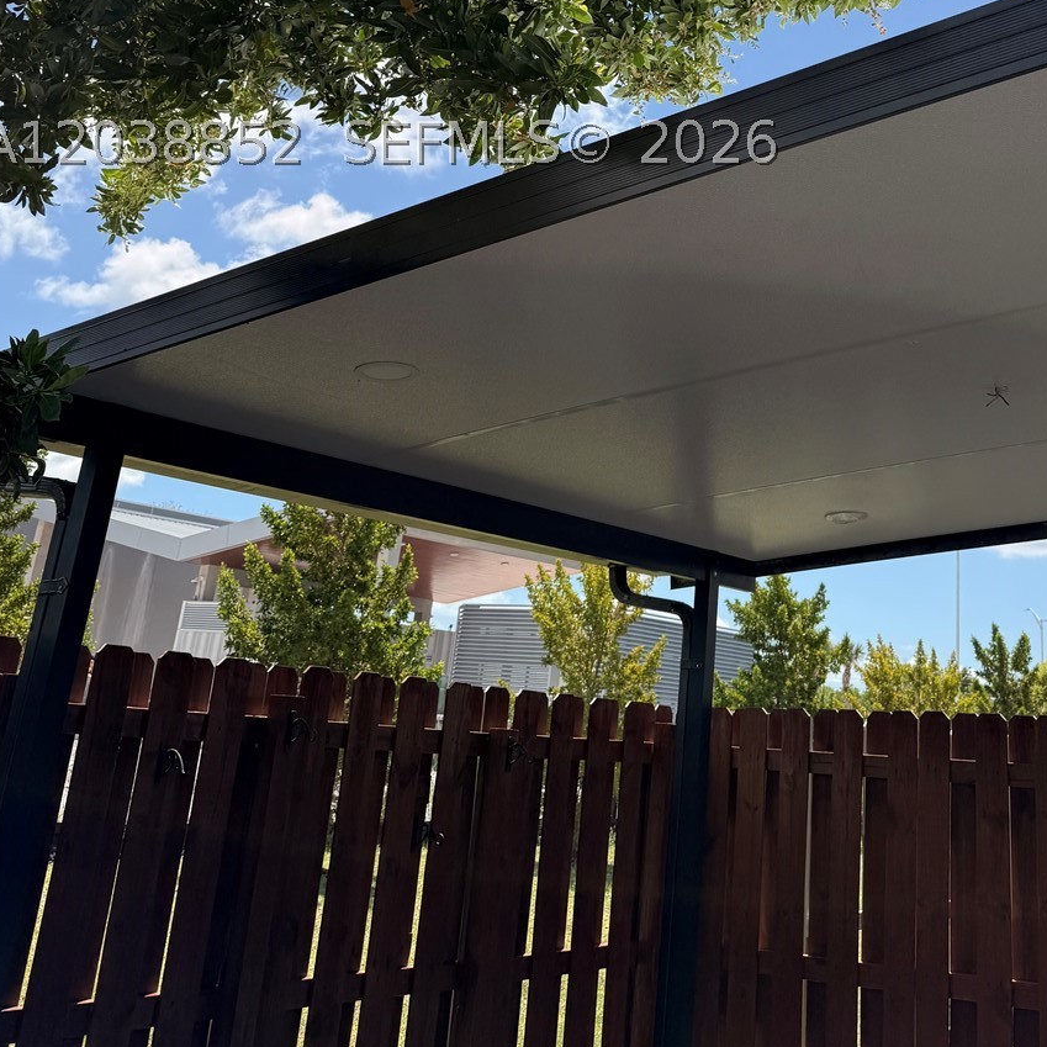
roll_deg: -5.0
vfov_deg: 39.4
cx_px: 705
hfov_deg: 41.3
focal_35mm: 40
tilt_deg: +22.9
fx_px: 1369
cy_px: 143
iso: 80
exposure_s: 1/3759
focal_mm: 6.76
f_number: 1.78
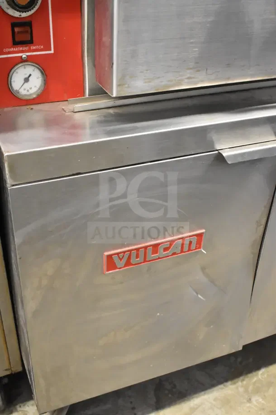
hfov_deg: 31.9
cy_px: 208
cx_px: 138
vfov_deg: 46.4
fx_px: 483
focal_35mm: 42
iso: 6400
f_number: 4.2
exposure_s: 1/60
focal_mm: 28
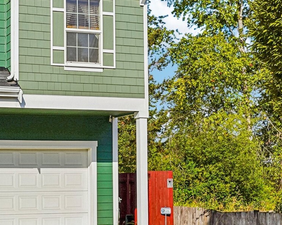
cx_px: 52
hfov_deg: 26.6
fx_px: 584
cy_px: 93
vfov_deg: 21.8
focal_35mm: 70
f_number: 8
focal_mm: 22
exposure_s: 1/500
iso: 100
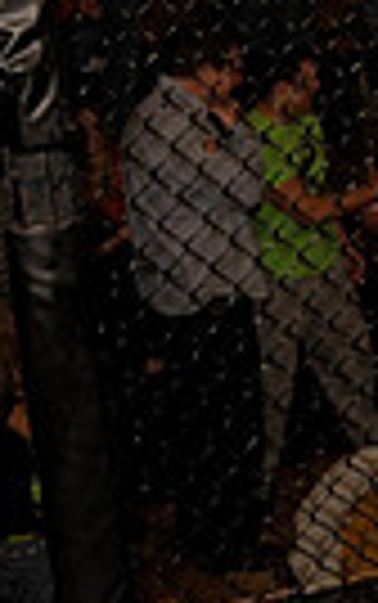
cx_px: 1134
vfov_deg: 19.5
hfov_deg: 9.6
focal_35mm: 106
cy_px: 158
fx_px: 1743
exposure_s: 1/250
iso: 200
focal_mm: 24
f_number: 2.8
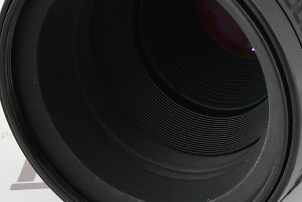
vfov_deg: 7.7
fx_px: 1502
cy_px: 27
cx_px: 226
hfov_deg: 11.5
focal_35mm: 179
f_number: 14
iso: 1600
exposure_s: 1/125
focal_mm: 58
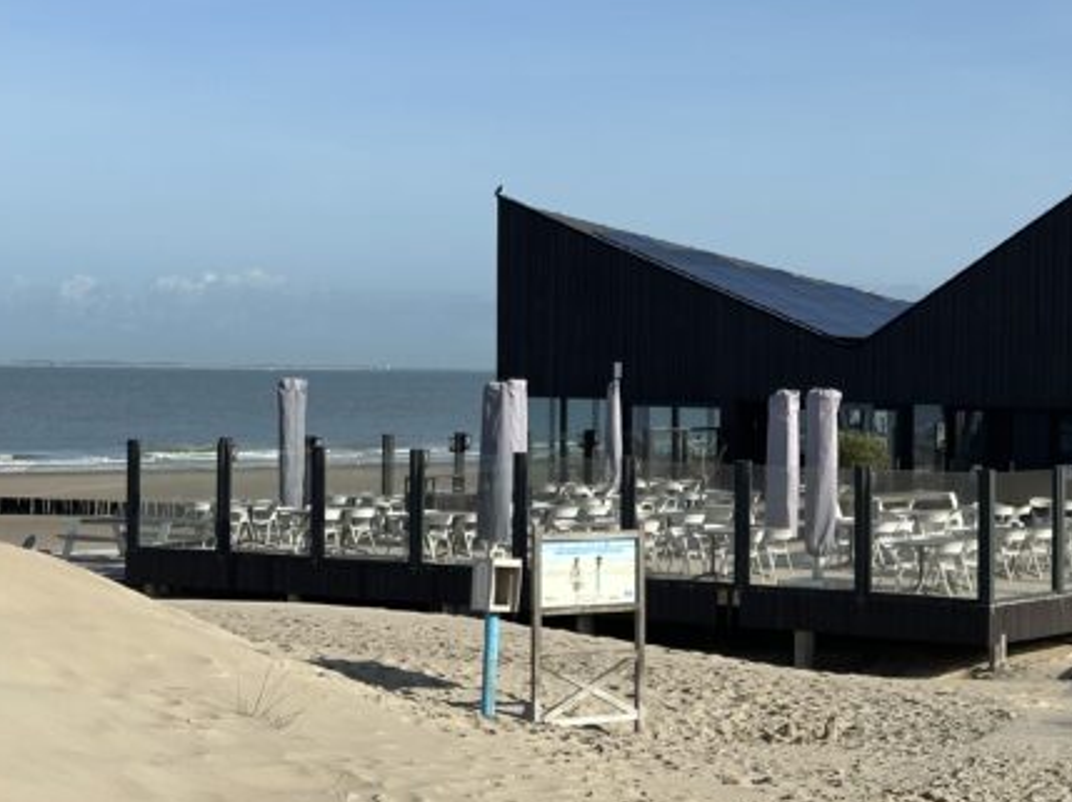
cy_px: 415
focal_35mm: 86
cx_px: 890
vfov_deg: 17.1
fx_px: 2661
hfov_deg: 22.4
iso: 64
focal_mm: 6.86
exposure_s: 1/4184
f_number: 1.78
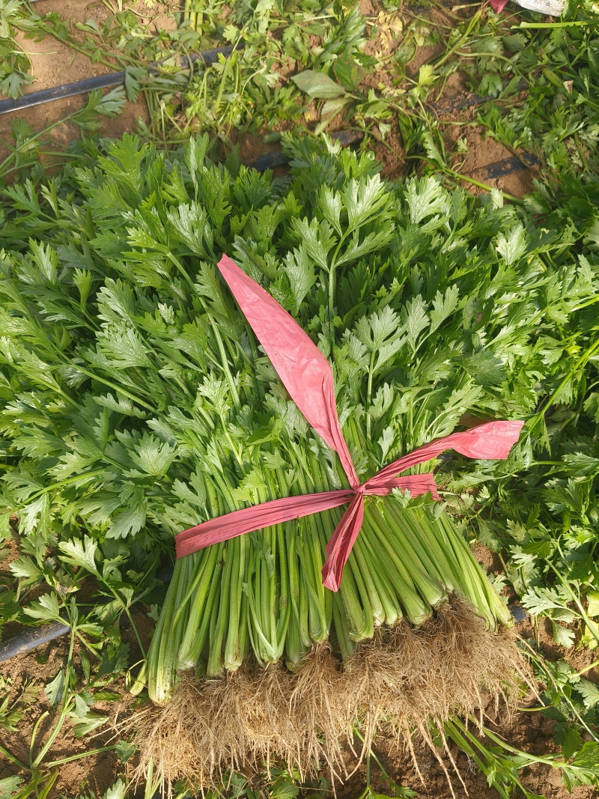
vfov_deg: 67.3
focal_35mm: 26
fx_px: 600
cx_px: 300
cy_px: 400
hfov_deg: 53.1
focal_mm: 4.84
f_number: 1.8
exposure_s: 1/557
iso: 80
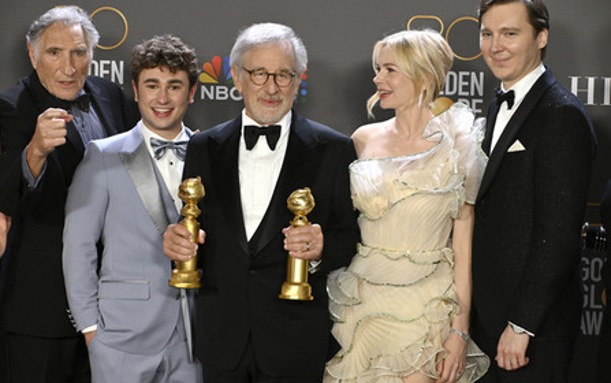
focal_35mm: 115
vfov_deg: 11.4
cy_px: 202
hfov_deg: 18.1
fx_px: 1916
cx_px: 307
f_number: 8
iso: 6400
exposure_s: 1/400
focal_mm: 112
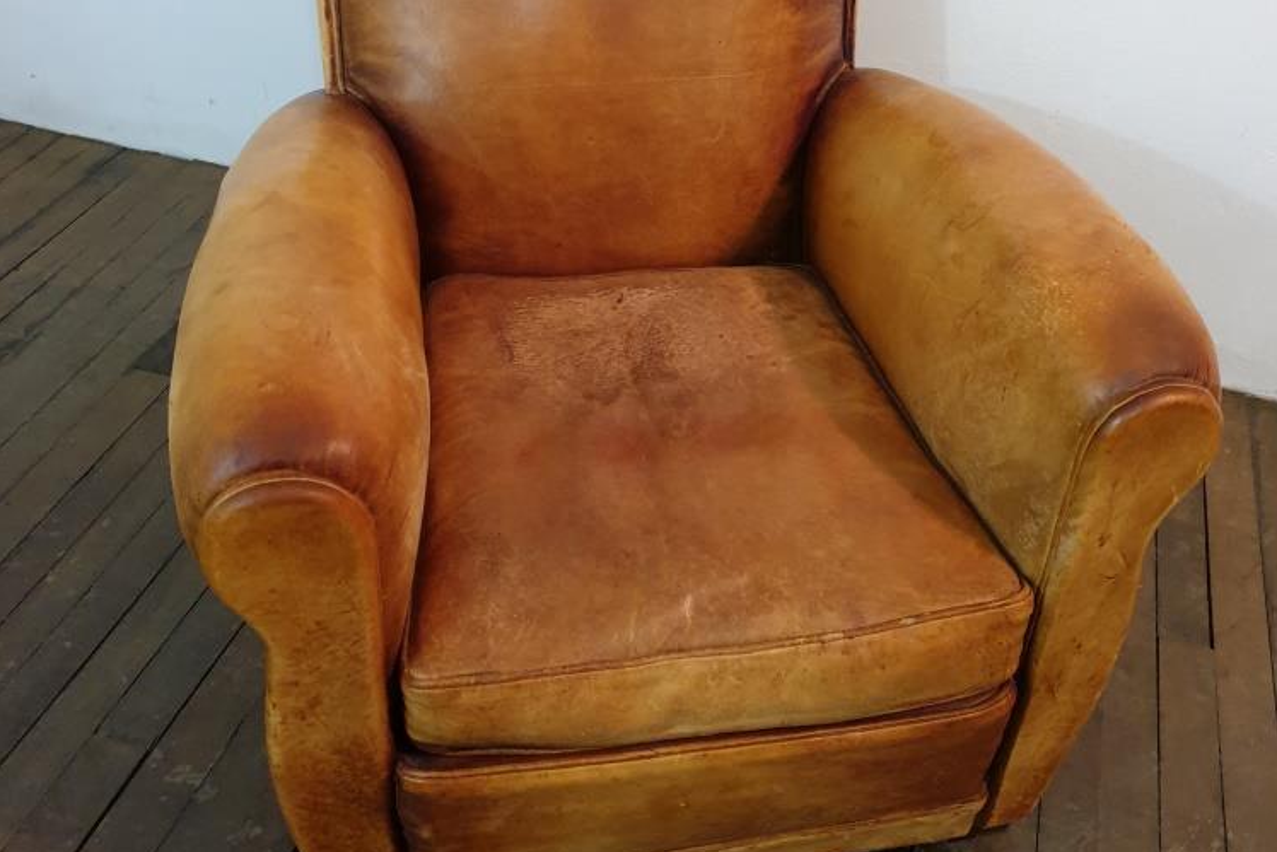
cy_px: 314
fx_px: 1313
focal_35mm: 37
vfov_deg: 35.7
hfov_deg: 51.9
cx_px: 650
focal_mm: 4.3
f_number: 1.5
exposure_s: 1/20
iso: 250
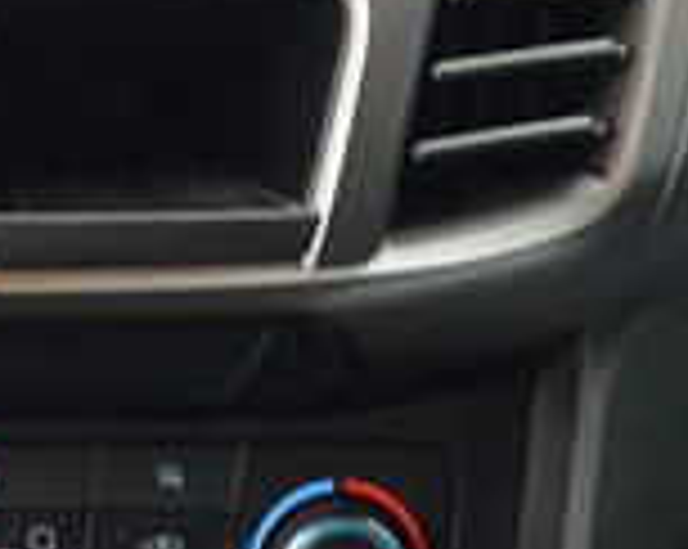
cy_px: 245
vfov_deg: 12.2
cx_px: 63
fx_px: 2562
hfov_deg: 15.1
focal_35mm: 126
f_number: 3.5
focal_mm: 18
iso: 720
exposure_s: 1/60
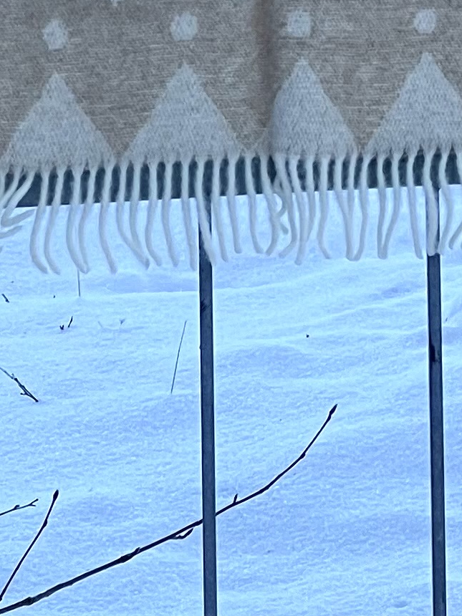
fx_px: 5339
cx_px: 761
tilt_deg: +0.3
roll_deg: +1.5
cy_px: -716
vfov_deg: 6.4
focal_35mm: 300
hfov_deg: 4.9
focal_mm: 7.5
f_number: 2.2
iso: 25
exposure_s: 1/99
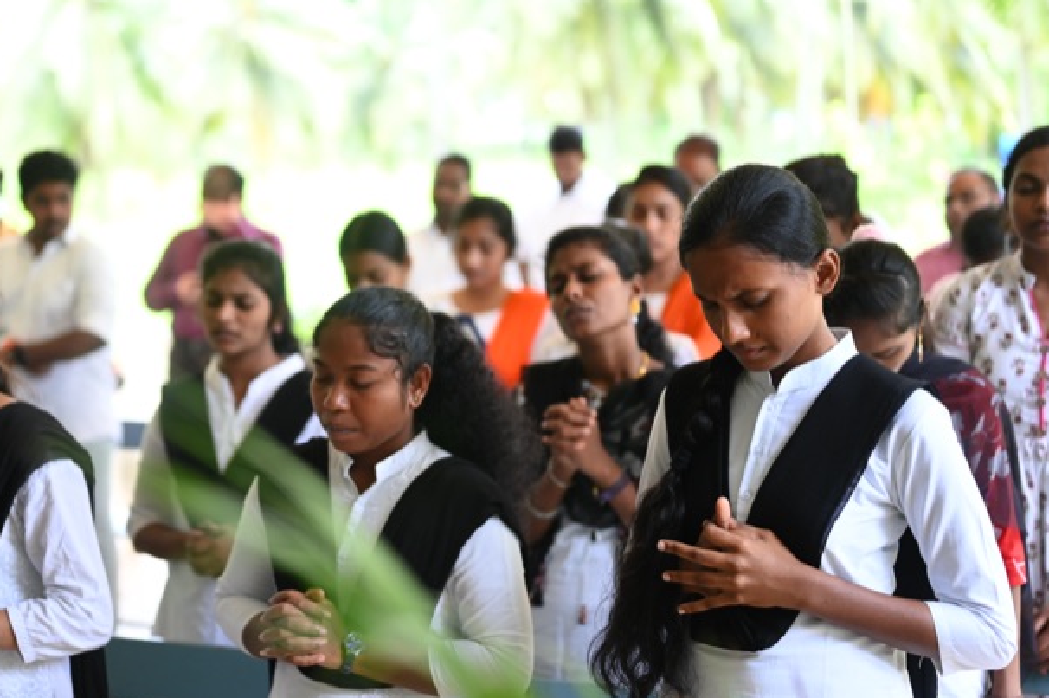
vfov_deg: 20.6
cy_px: 364
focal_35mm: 66
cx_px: 376
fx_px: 1922
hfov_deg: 30.4
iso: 500
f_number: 1.8
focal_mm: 50
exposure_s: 1/640
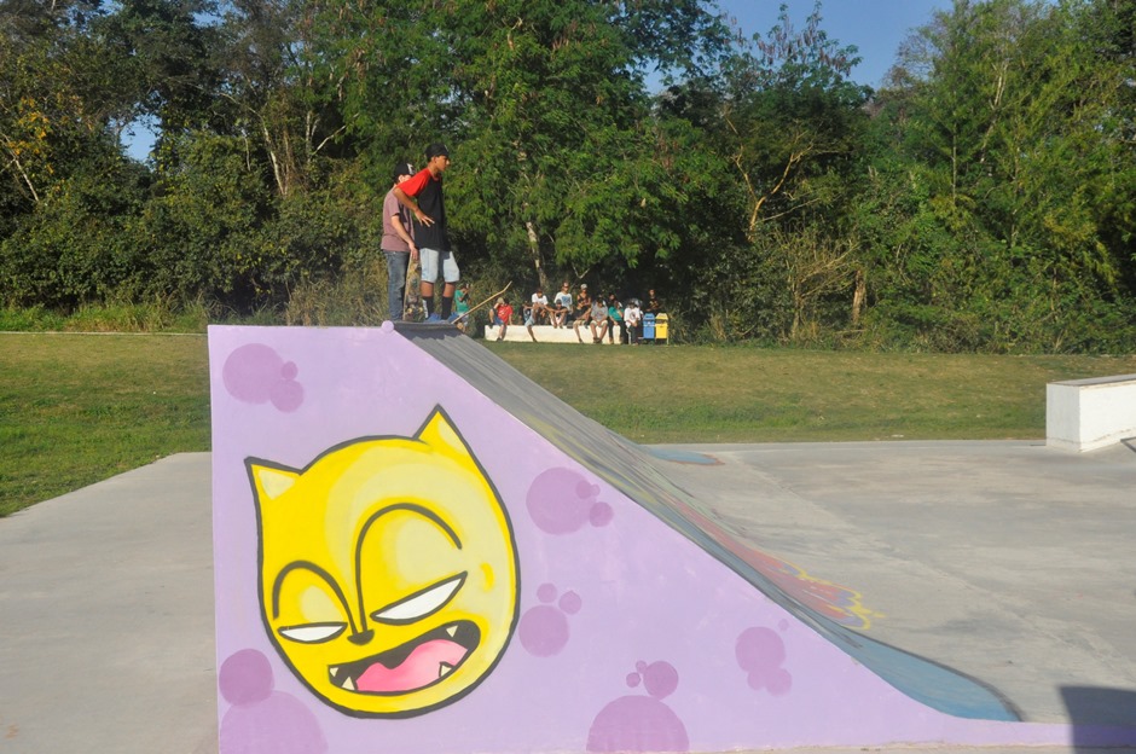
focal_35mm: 42
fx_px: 1323
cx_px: 568
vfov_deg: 31.8
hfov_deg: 46.5
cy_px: 377
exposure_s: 1/1250
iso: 1250
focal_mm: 28
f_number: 18
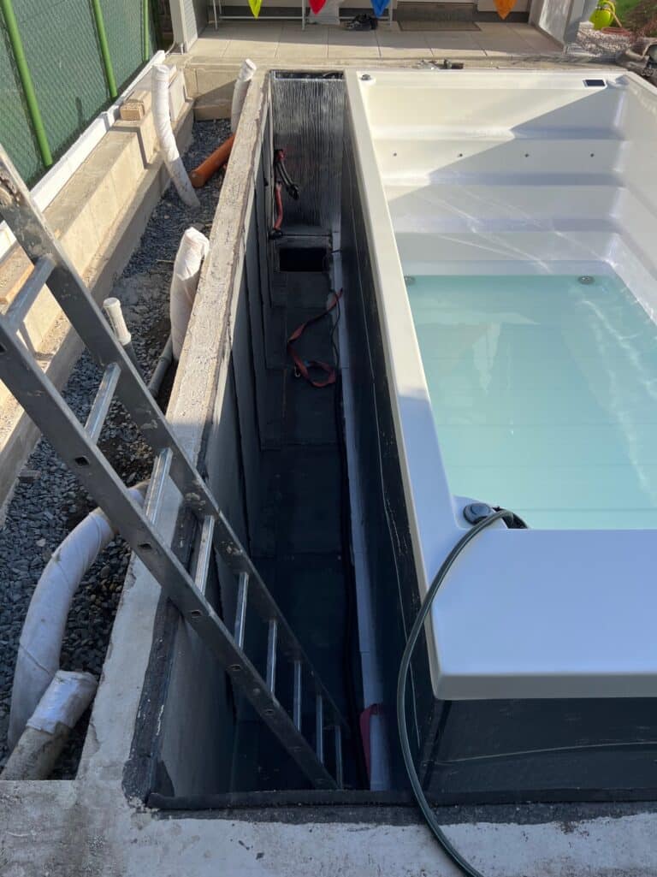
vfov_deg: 67.3
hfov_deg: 53.0
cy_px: 438
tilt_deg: -40.4
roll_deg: -0.8
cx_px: 328
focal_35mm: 26
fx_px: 658
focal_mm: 5.7
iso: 50
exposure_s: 1/1934
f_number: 1.5
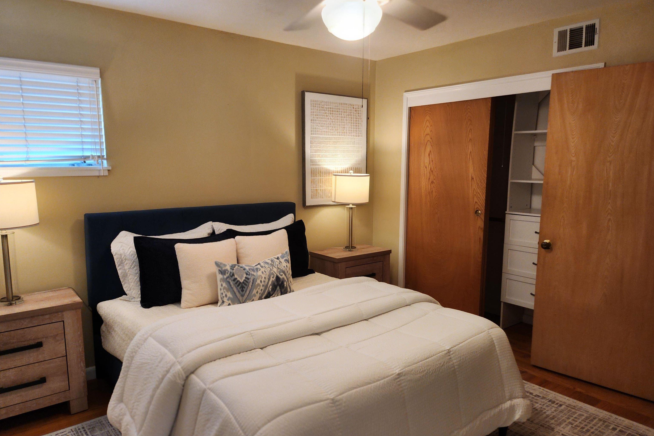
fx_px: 454
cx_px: 327
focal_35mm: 25
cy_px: 218
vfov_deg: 51.3
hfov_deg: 71.5
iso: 400
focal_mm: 5
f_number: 1.8
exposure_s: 1/120
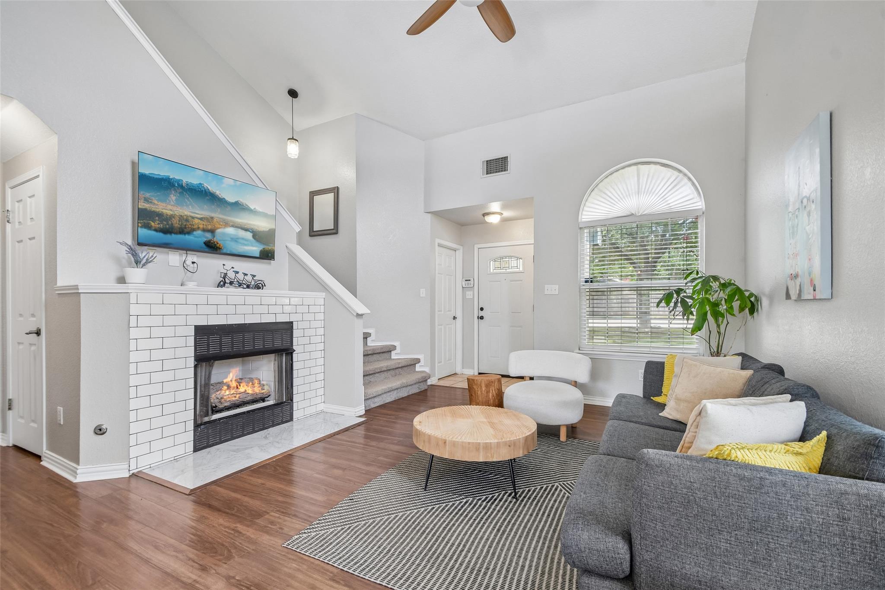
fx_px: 369
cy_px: 295
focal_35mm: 15
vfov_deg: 77.3
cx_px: 442
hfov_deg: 100.4
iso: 400
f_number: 8
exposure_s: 1/8
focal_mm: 10
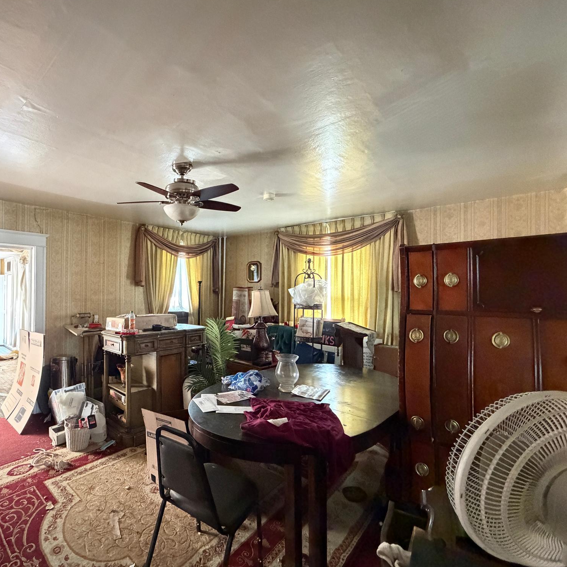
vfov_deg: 84.0
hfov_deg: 80.9
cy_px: 287
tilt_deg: +0.3
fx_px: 315
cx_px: 184
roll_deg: -0.7
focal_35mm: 17
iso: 1250
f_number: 2.2
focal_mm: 2.22
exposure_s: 1/52
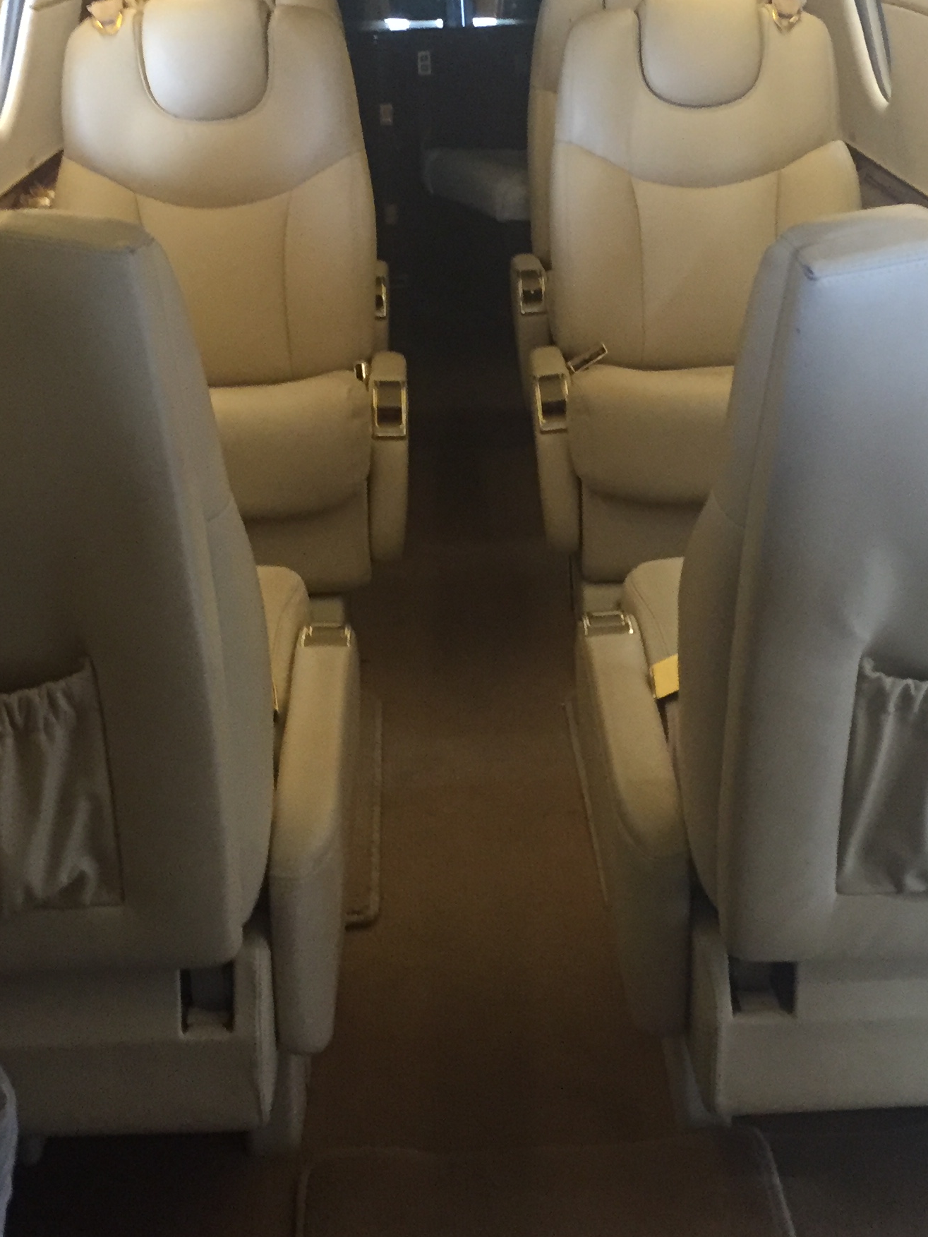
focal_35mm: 54
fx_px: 1930
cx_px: 487
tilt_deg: -19.3
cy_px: 505
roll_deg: +2.4
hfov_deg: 27.0
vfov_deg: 35.4
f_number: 2.2
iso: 200
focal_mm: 4.15
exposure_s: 1/30
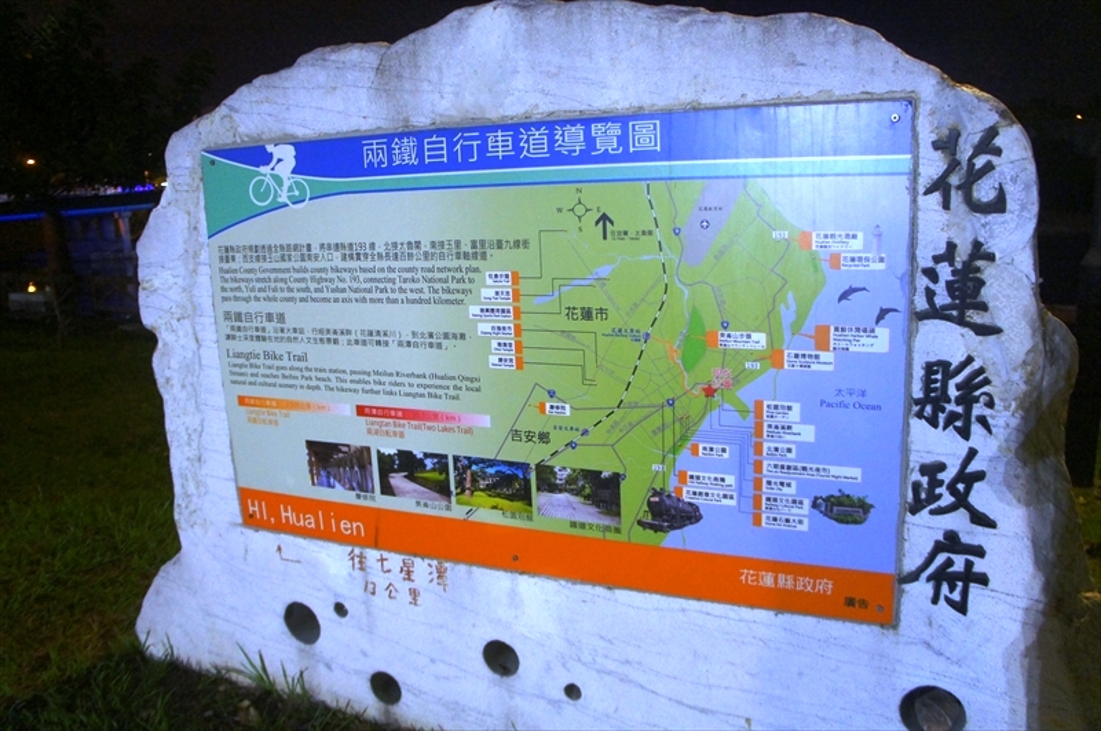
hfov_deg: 67.5
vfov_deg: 47.8
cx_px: 550
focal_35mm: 27
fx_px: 825
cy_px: 366
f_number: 3.5
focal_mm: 18
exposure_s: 1/8
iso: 1600
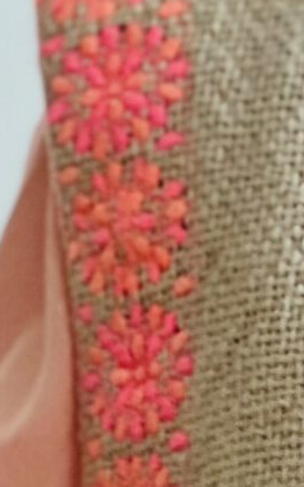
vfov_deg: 4.1
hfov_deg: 2.6
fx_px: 6611
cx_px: 1009
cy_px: 1171
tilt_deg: -11.1
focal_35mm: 498
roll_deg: -0.8
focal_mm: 9
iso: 160
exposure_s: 1/50
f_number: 2.8
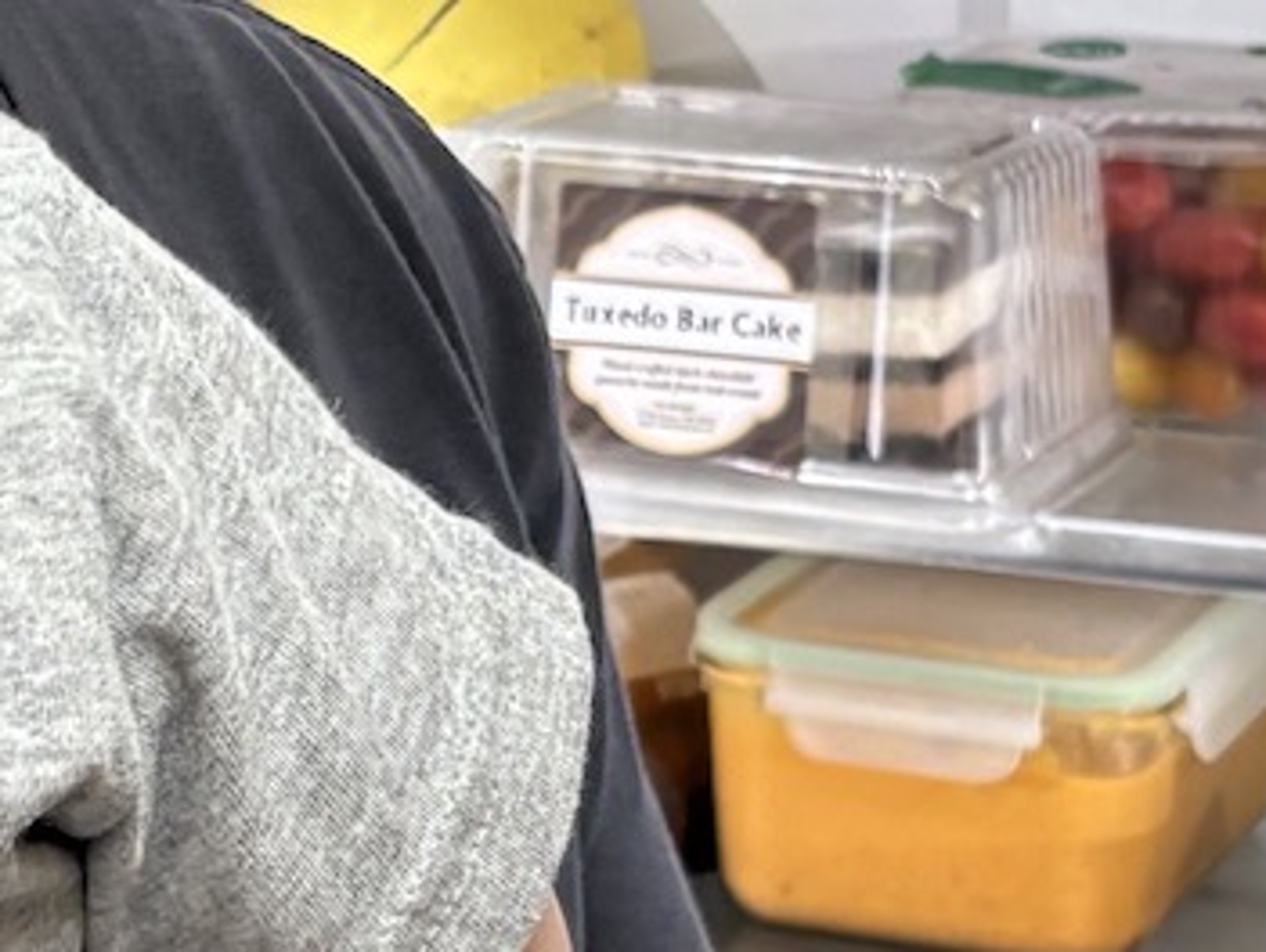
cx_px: 346
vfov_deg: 10.0
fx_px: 5418
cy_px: -7
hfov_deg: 13.3
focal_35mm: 148
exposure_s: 1/77
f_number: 1.6
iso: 125
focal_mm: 5.96
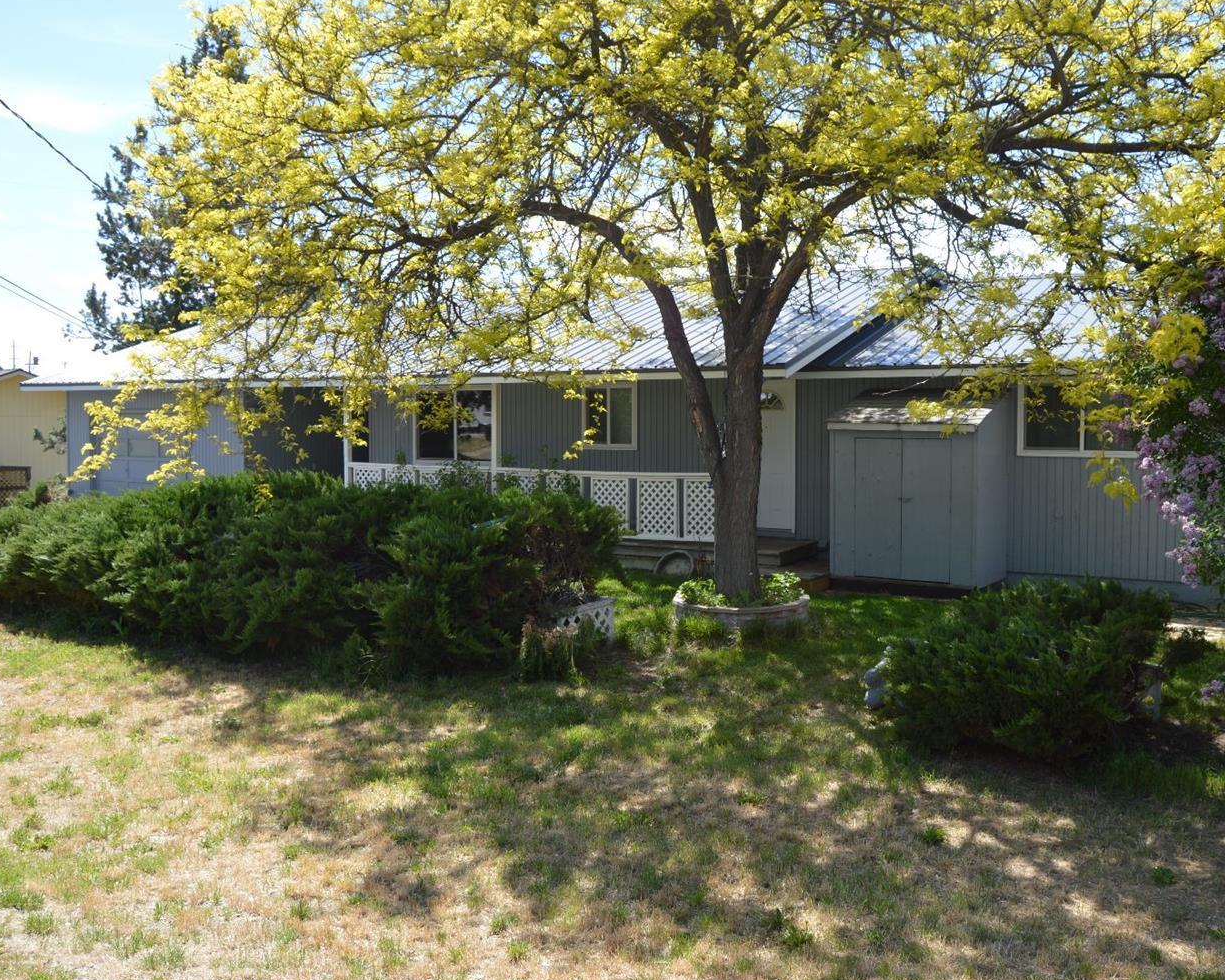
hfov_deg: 57.0
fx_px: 1124
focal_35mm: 31
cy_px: 492
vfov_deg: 47.1
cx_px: 679
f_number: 6.3
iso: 100
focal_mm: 18
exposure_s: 1/160
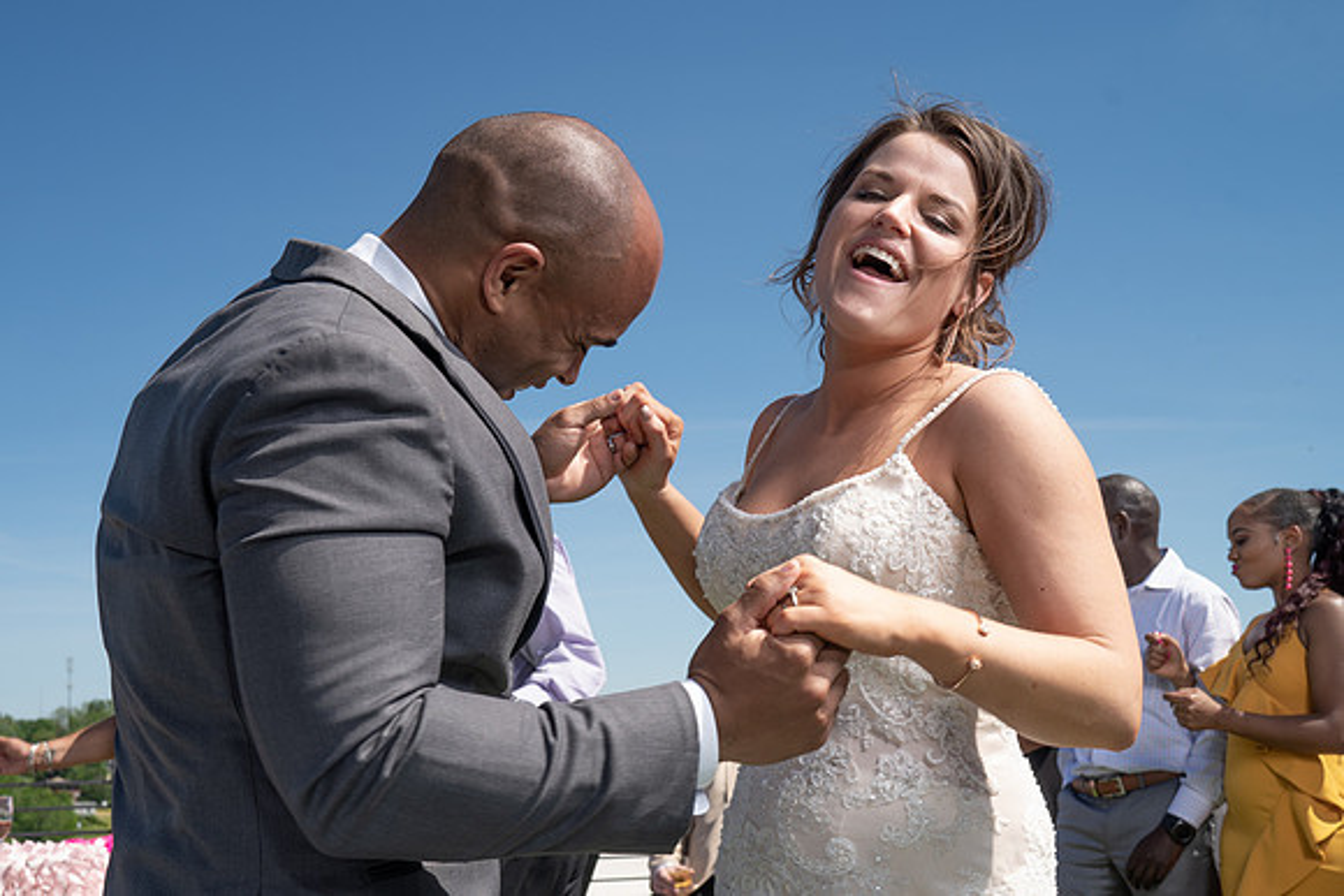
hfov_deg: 47.8
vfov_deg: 33.0
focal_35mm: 41
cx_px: 598
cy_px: 497
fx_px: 1514
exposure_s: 1/250
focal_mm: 35
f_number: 7.1
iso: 50
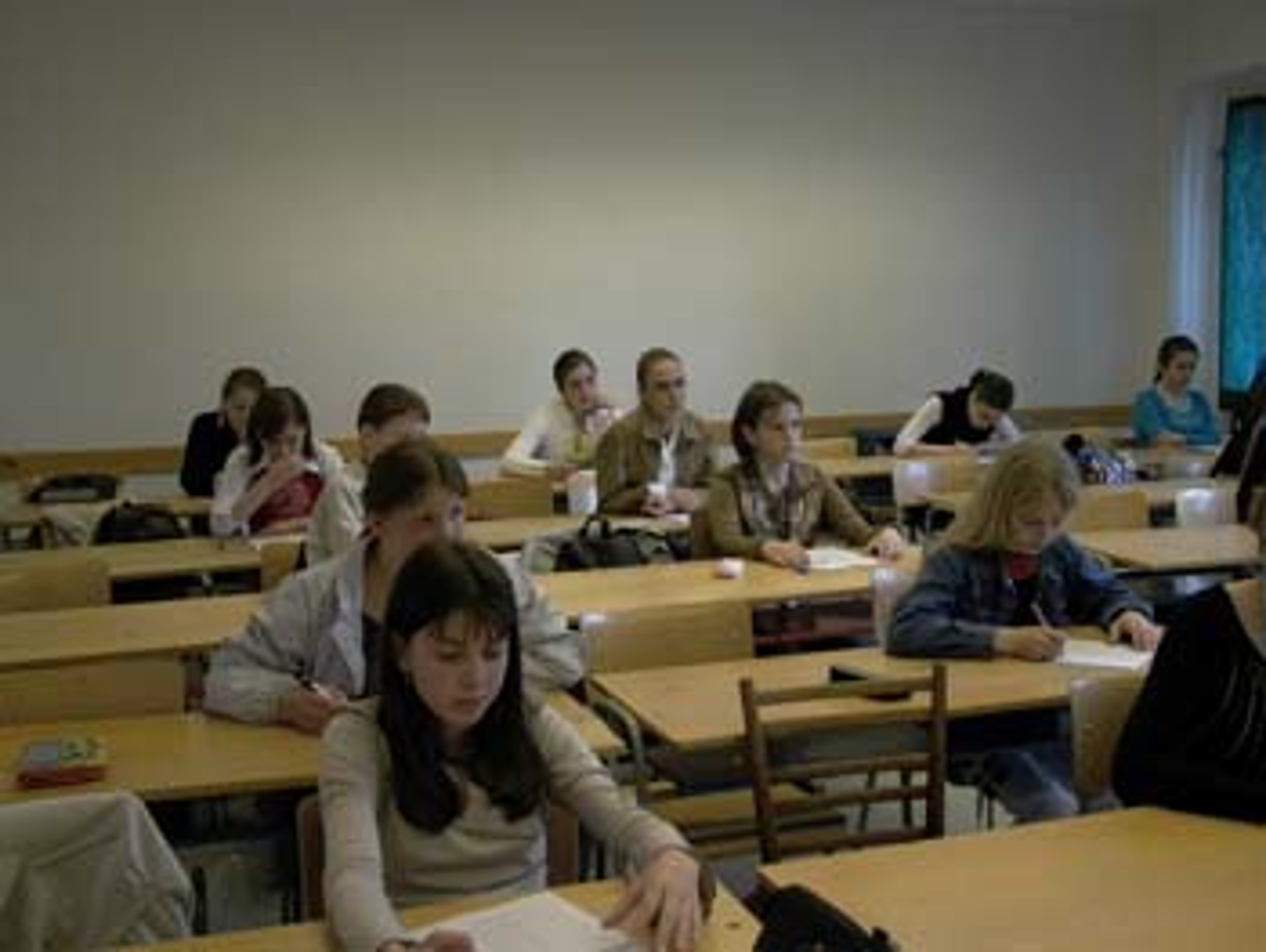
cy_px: 476
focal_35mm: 38
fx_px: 1391
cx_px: 633
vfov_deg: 37.8
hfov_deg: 48.9
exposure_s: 1/56.7
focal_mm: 8.12
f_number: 2.12
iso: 100
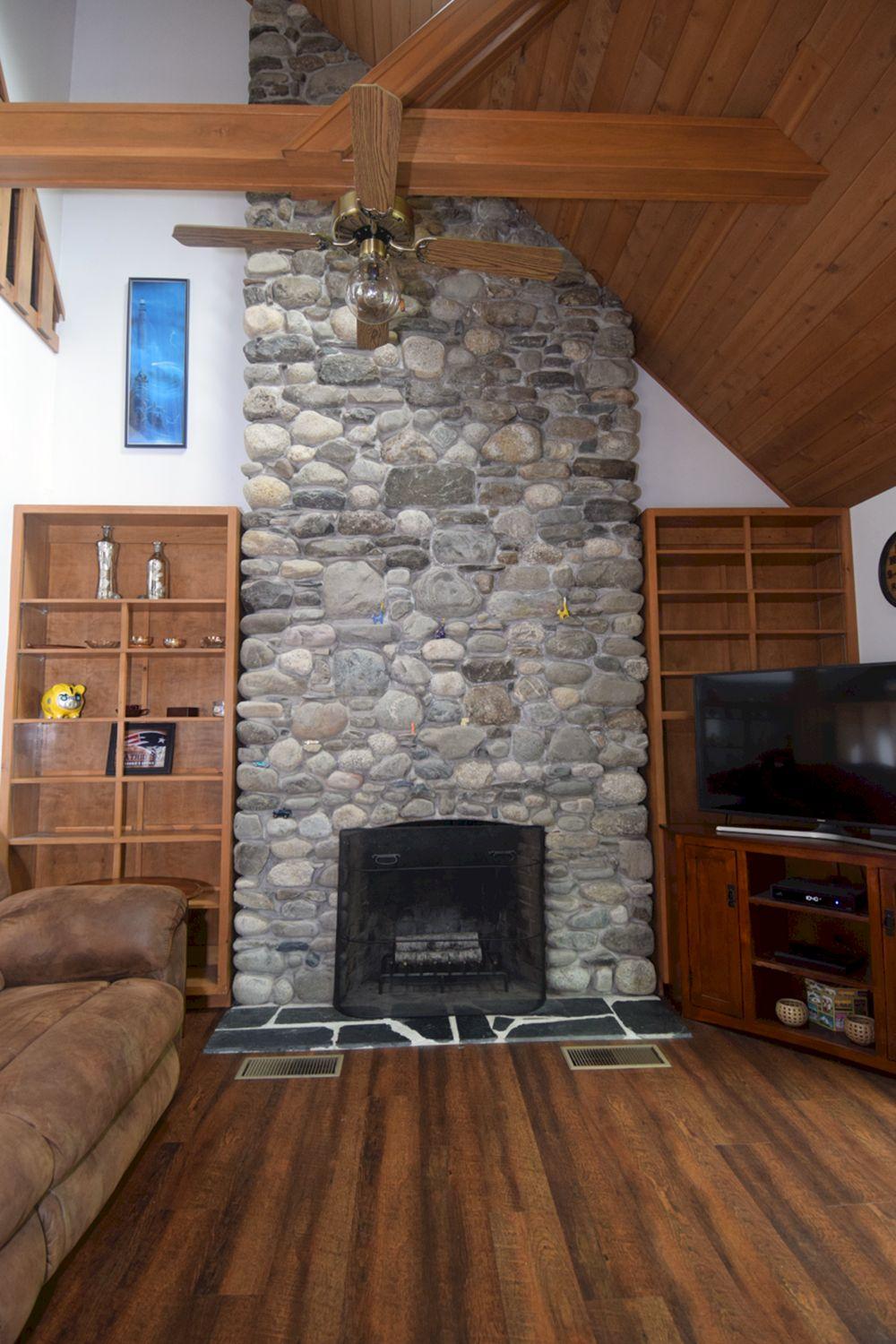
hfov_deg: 63.2
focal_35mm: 20
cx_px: 448
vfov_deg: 85.4
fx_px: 728
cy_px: 672
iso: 1000
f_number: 4
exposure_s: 1/60
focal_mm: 13
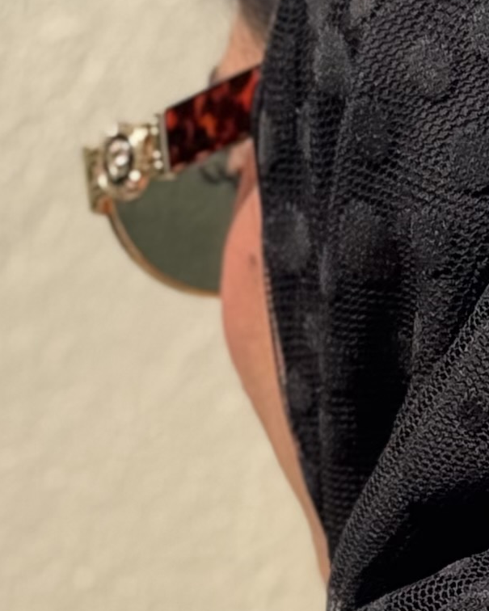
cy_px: 634
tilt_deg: -5.4
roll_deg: +0.4
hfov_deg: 6.2
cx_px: 507
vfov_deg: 7.7
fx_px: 4522
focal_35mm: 250
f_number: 1.78
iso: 64
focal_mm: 6.76
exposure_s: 1/3257
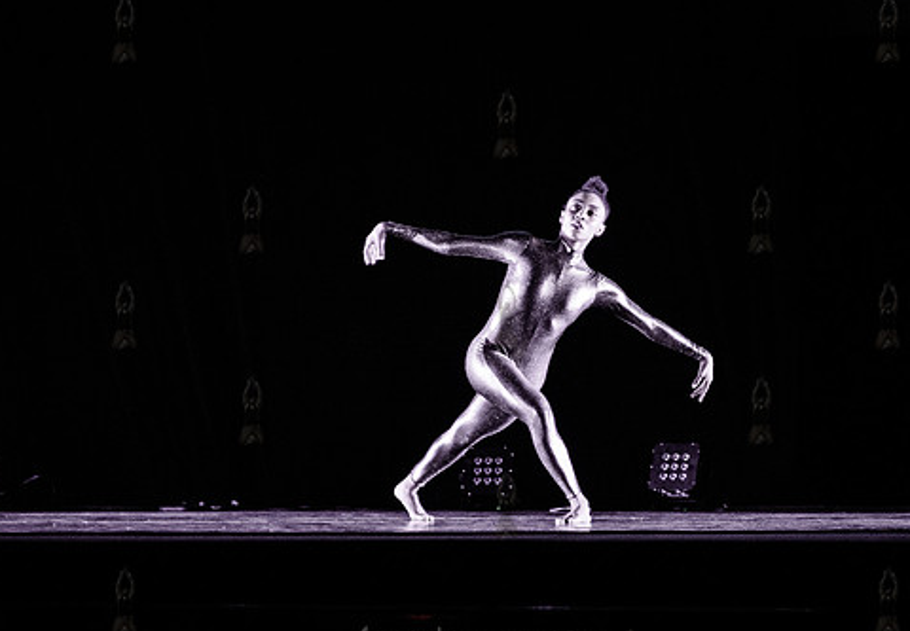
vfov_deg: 4.5
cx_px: 508
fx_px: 8063
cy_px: 332
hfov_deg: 6.5
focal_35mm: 315
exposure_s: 1/640
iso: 4000
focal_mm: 200
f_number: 2.8
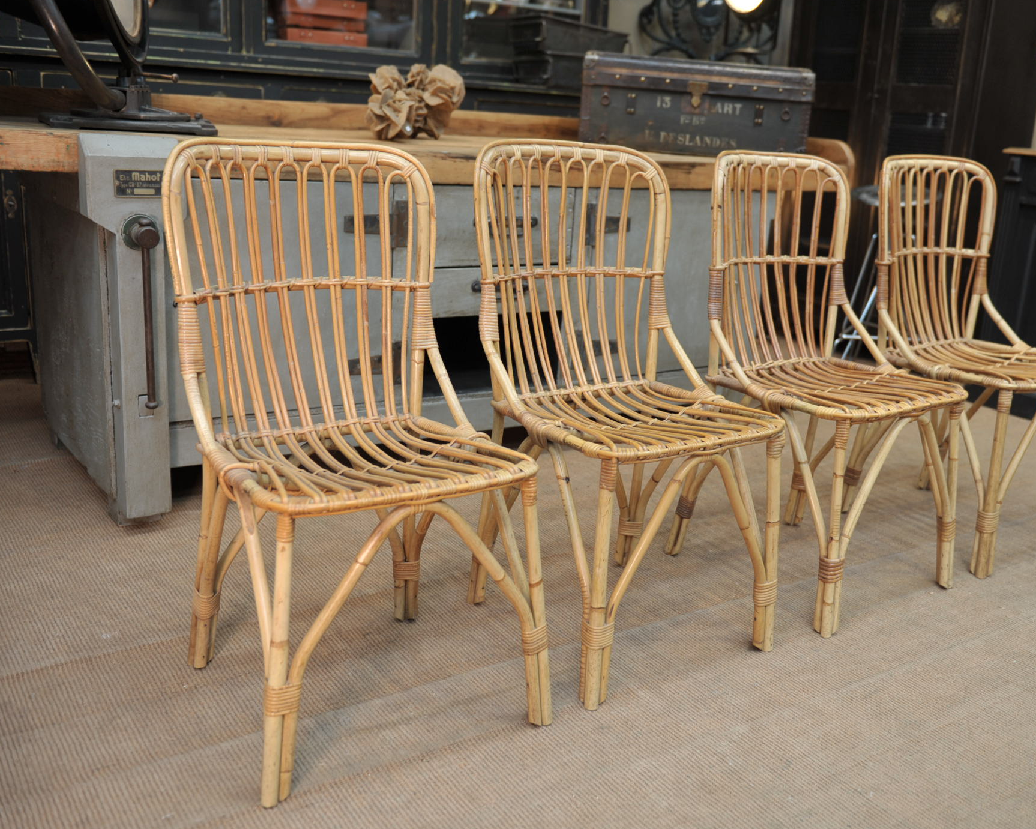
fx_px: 1135
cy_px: 421
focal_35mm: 37
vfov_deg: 40.1
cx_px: 586
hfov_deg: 49.0
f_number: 3.2
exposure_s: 1/50
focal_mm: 32
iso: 400
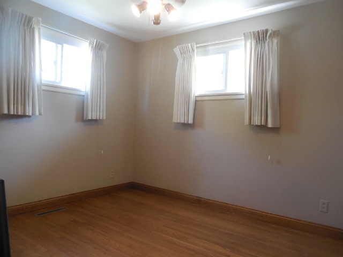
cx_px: 172
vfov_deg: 54.9
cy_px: 128
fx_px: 248
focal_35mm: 25
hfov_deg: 69.4
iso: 400
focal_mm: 4.5
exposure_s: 1/20
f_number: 3.3
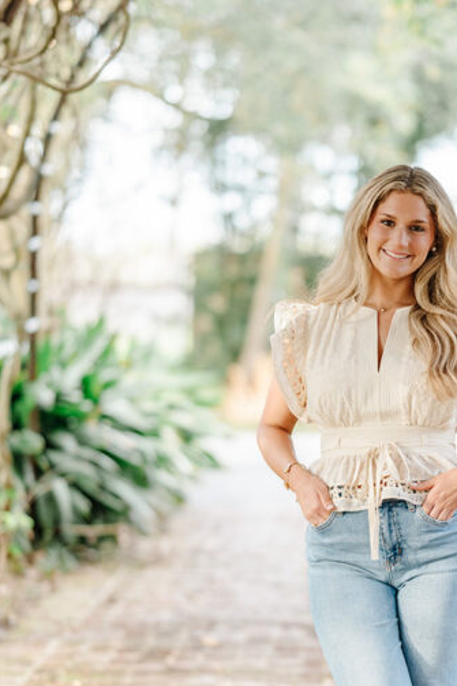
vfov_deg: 11.9
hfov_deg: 7.9
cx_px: 404
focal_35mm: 173
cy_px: 447
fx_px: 3296
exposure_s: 1/200
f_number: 1.8
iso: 200
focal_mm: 85
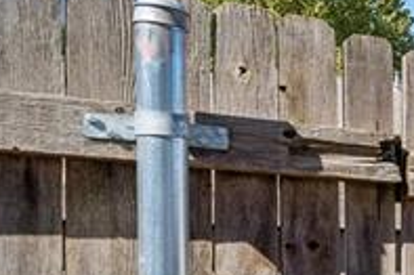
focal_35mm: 78
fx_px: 896
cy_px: 248
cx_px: 1008
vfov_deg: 17.2
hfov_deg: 14.8
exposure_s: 1/500
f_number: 8
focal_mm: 10
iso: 200
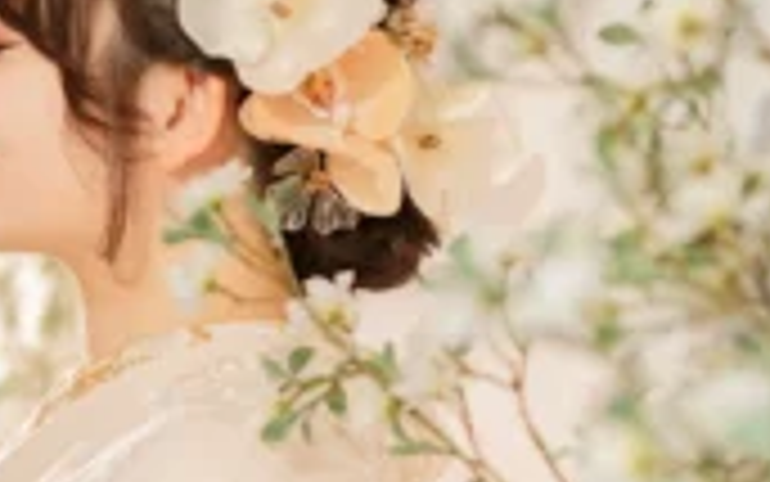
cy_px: 516
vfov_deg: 7.3
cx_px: 41
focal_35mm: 179
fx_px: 3758
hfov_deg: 11.6
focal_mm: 50
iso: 400
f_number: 1.8
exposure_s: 1/160
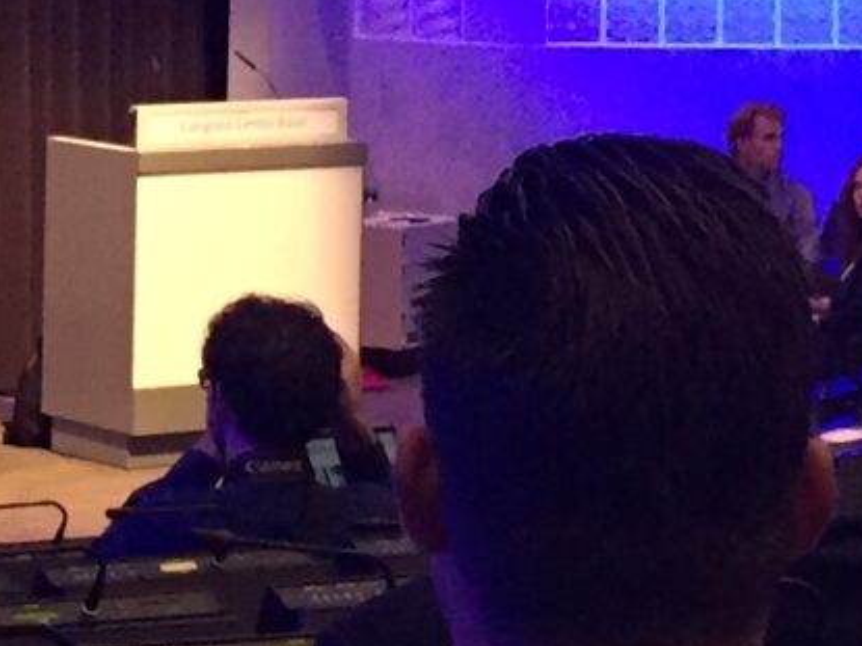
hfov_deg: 10.9
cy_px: -108
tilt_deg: -2.1
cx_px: -141
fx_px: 4456
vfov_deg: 8.2
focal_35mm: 179
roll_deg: -0.1
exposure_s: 1/33
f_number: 2.2
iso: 200
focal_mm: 4.15
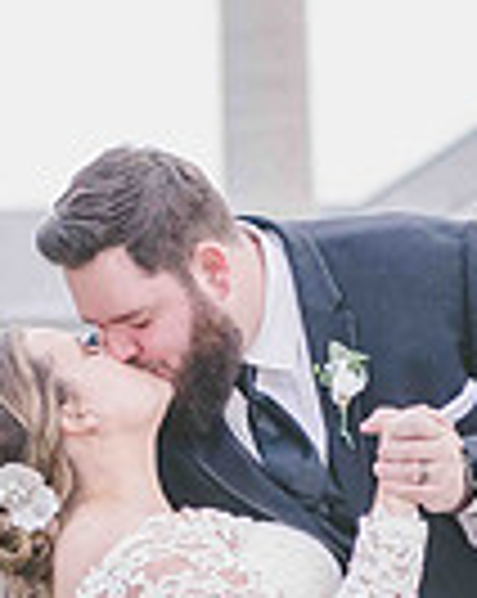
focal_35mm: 340
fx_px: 6014
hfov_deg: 4.5
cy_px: 682
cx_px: 390
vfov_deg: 5.7
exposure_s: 1/500
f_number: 4
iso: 1000
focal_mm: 80
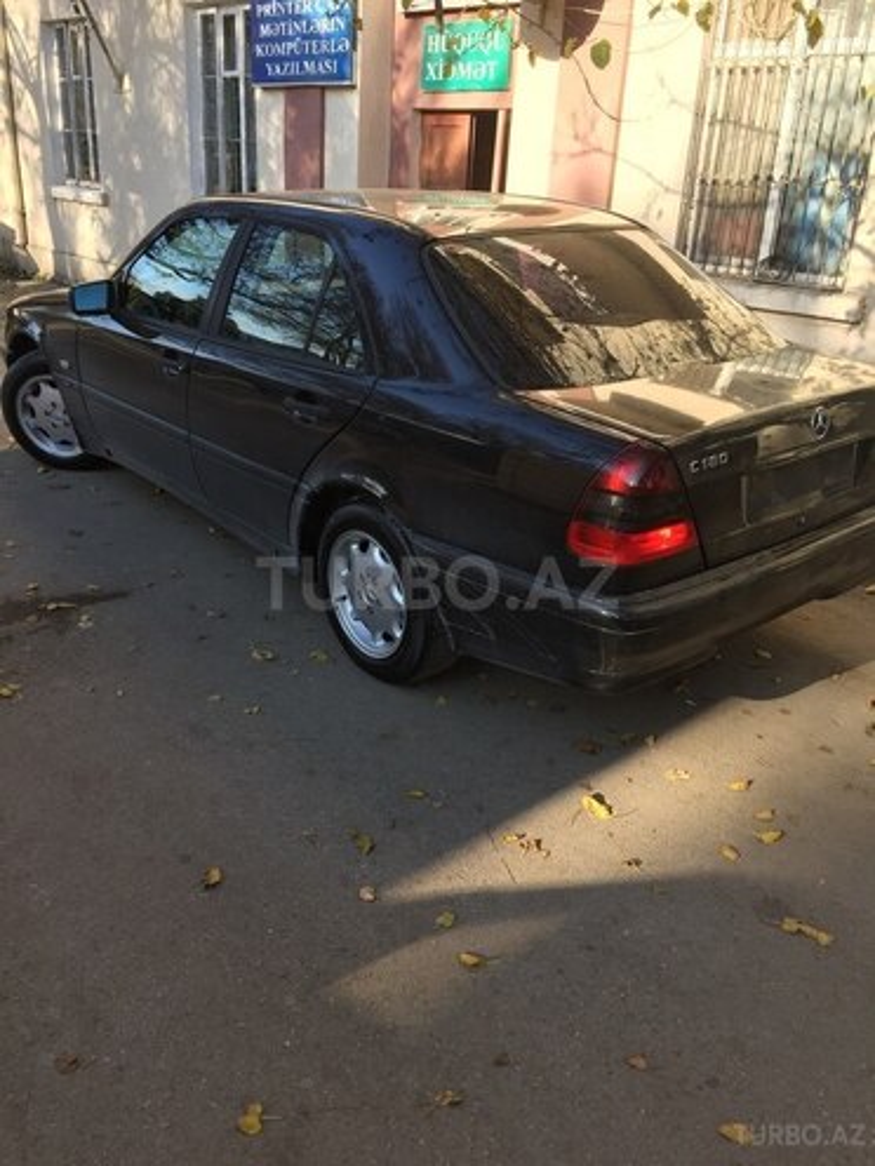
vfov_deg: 61.7
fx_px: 977
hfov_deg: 48.2
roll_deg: -2.2
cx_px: 438
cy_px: 583
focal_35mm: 29
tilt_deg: -20.1
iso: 32
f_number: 2.2
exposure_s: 1/347
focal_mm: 4.15
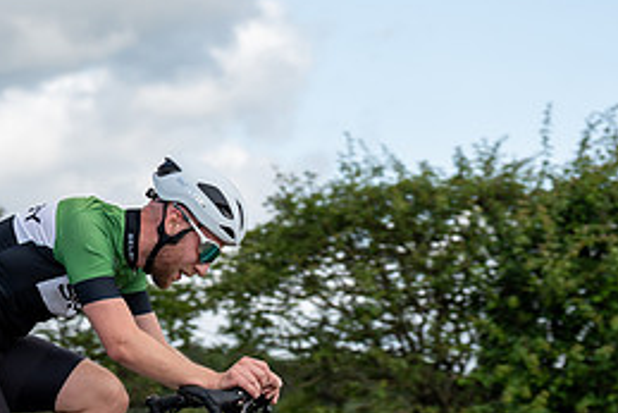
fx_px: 2697
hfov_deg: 12.9
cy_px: 352
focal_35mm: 157
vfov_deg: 8.7
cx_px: 17
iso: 125
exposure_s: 1/1000
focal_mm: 70
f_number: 3.5
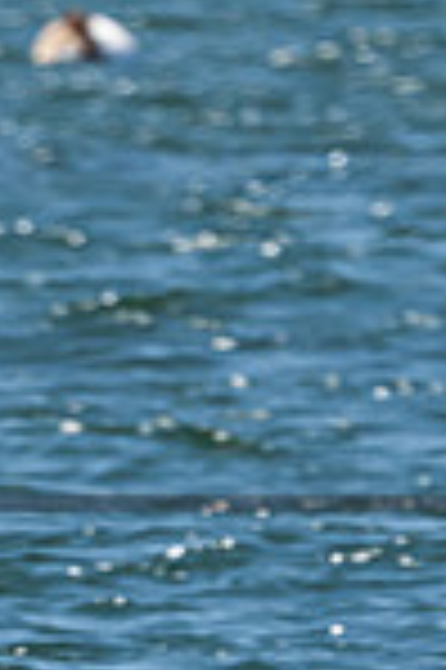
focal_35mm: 1983
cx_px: -644
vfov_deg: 1.0
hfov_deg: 0.7
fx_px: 36934
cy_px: 727
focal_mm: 400
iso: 400
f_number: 11
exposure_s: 1/640
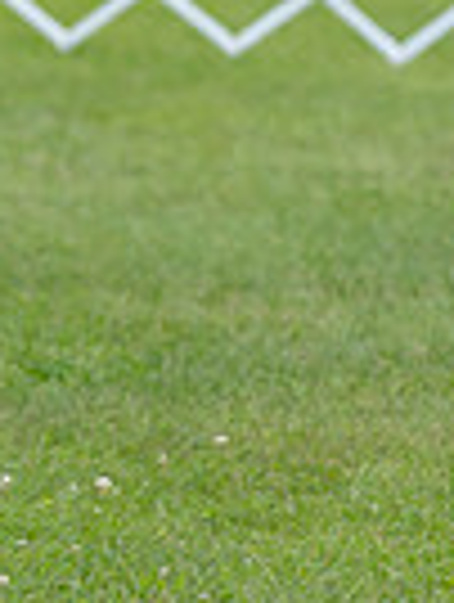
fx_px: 8820
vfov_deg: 3.9
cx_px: -261
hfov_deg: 2.9
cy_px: -182
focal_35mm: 506
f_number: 4.5
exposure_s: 1/1000
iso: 400
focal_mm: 122
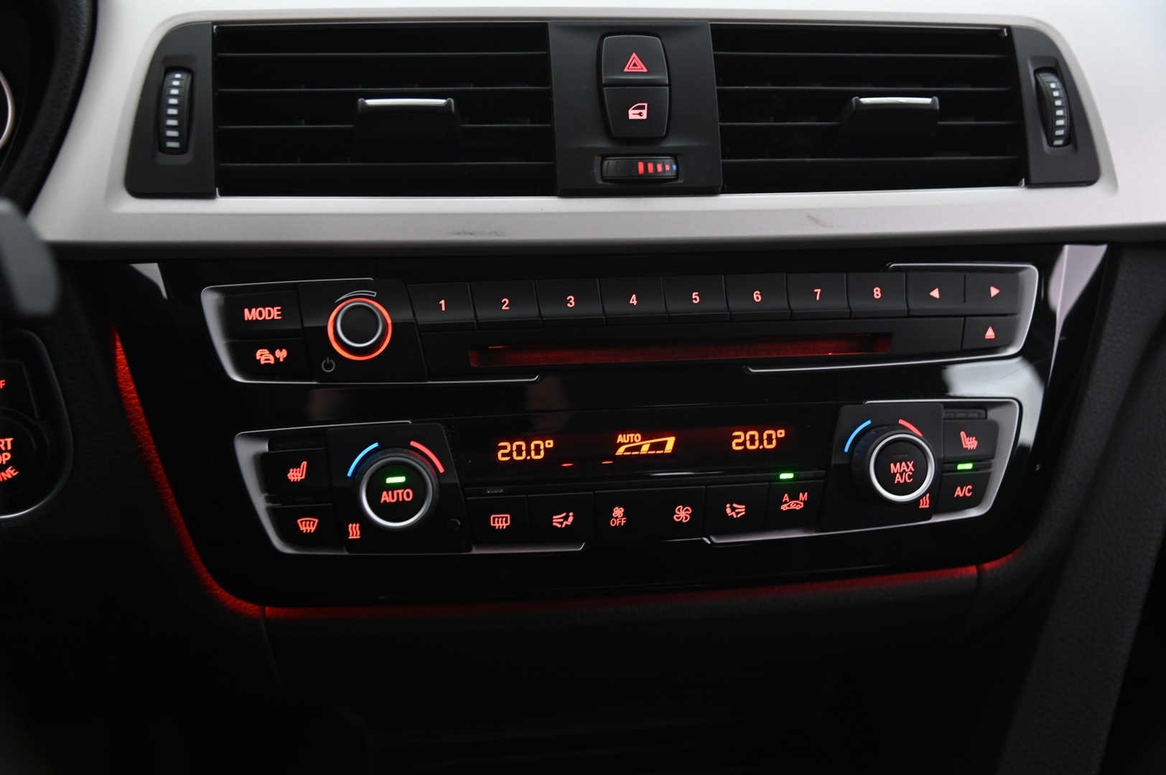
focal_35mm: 40
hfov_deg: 48.5
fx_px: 1294
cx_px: 583
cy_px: 388
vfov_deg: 33.3
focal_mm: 40
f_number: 4
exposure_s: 1/15
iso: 2000
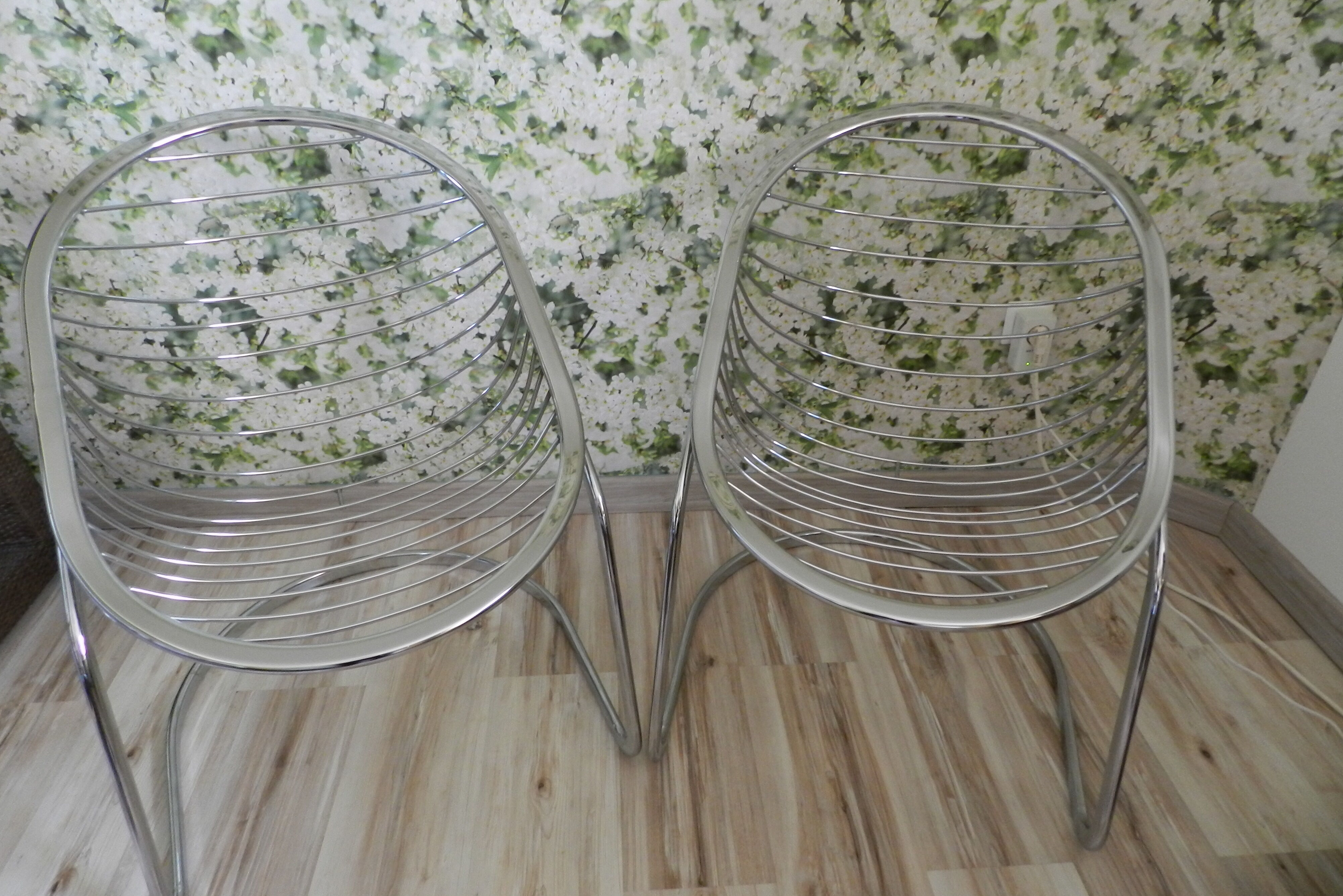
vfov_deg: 53.1
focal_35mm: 24
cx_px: 673
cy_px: 421
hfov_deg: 73.7
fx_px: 895
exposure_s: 1/20
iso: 400
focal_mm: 4
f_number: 3.4
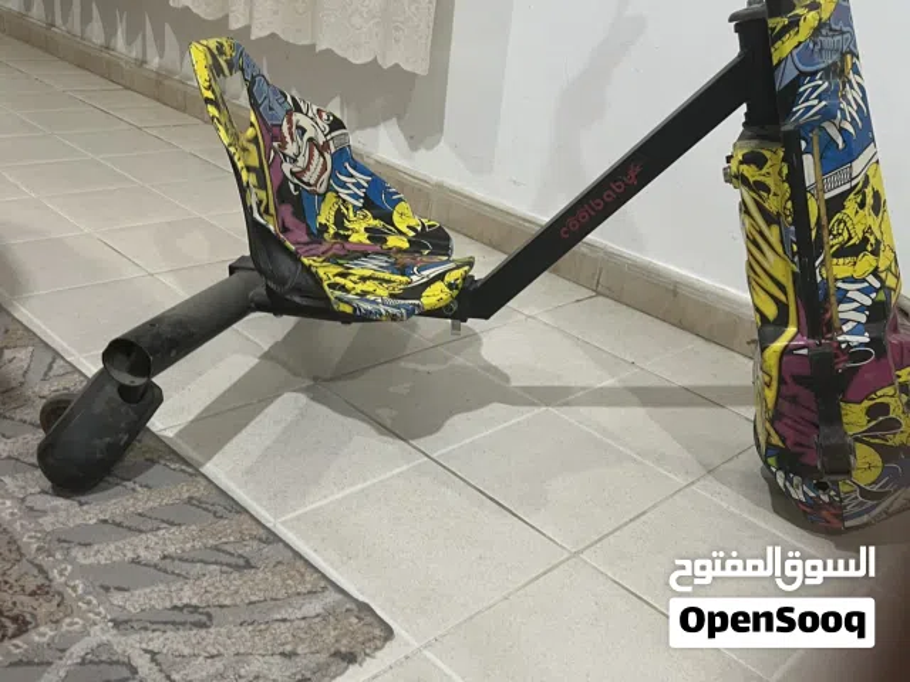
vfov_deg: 53.1
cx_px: 455
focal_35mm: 26
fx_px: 683
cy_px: 341
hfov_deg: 67.3
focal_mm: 5.7
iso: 125
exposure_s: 1/50
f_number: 1.5
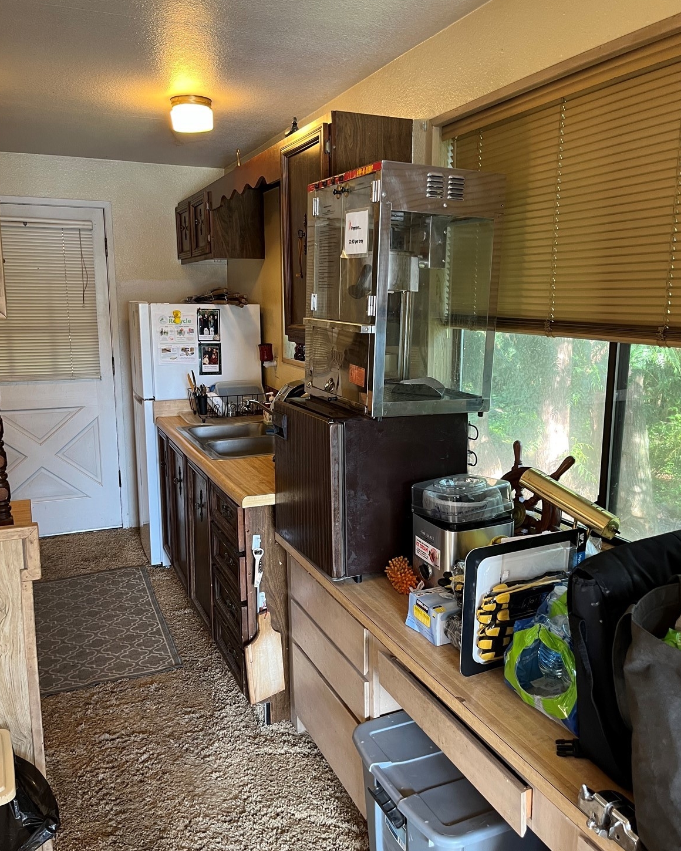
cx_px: 345
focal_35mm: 28
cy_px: 424
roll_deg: +1.8
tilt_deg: -10.6
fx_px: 705
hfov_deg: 51.5
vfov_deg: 62.2
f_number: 1.6
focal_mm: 5.1
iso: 125
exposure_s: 1/68
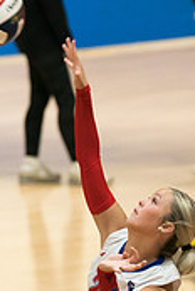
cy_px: 360
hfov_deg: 2.4
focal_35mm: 581
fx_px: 4701
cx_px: 117
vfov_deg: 3.5
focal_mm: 129
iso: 2500
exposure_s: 1/1000
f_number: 2.8
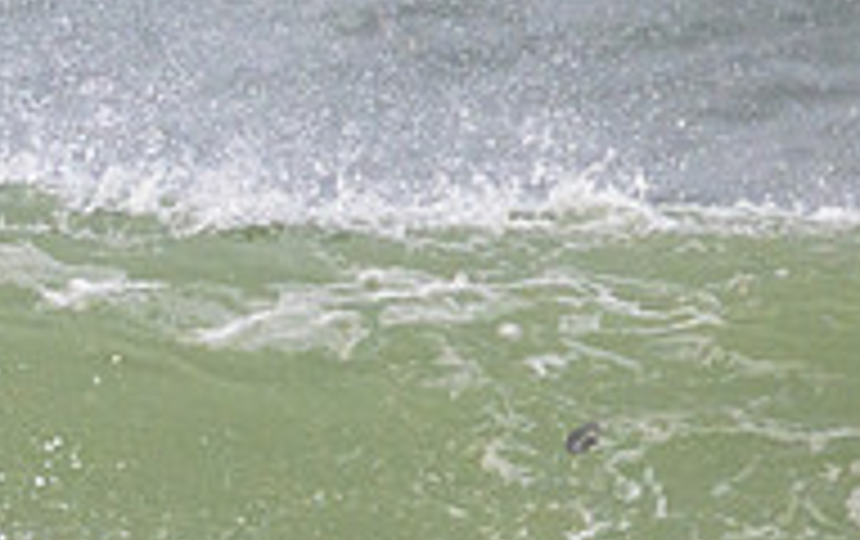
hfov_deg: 0.7
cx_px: -494
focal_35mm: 2917
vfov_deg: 0.5
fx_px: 68469
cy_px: 679
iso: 1600
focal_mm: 800
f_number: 11
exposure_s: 1/2000
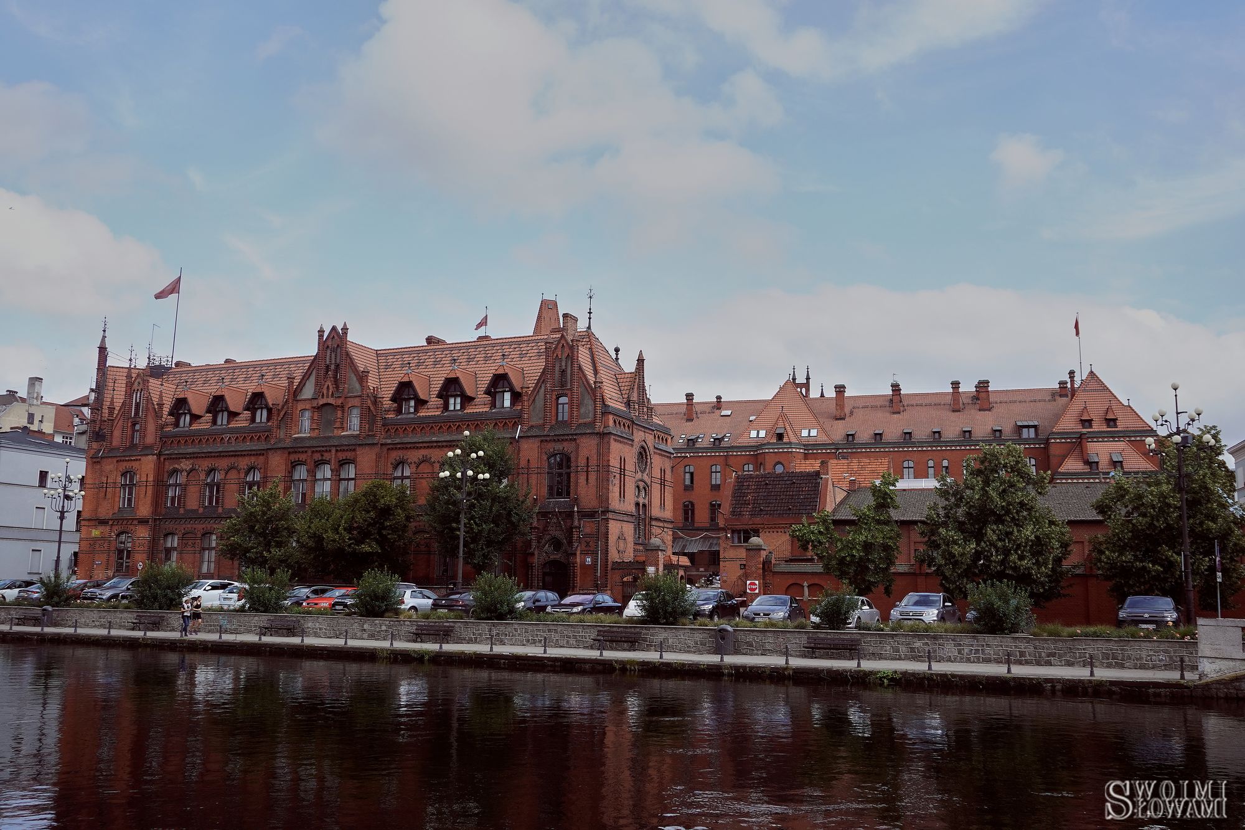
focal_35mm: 32
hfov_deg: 59.5
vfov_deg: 41.7
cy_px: 415
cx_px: 622
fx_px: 1089
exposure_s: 1/1000
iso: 500
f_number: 5.6
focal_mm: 21
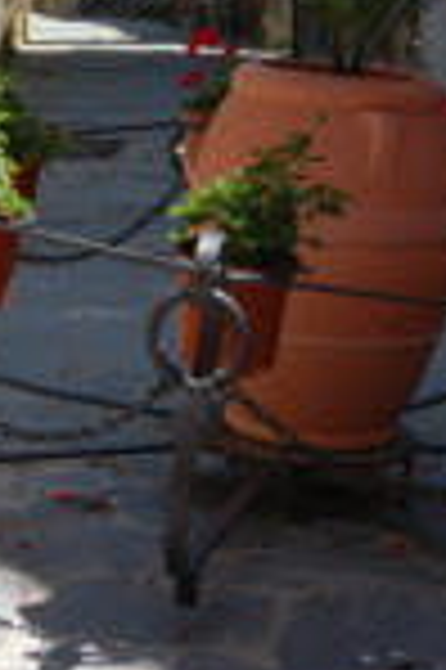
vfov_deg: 18.1
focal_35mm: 105
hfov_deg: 13.0
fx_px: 1956
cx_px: 284
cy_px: -207
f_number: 10
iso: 200
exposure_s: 1/50
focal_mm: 26
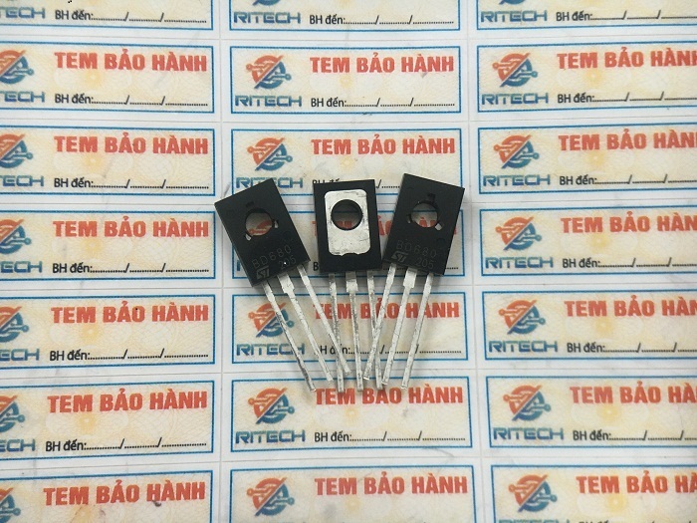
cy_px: 262
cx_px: 348
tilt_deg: -83.0
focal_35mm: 29
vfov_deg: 48.2
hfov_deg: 61.7
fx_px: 584
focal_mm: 4.15
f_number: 2.2
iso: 160
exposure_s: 1/33
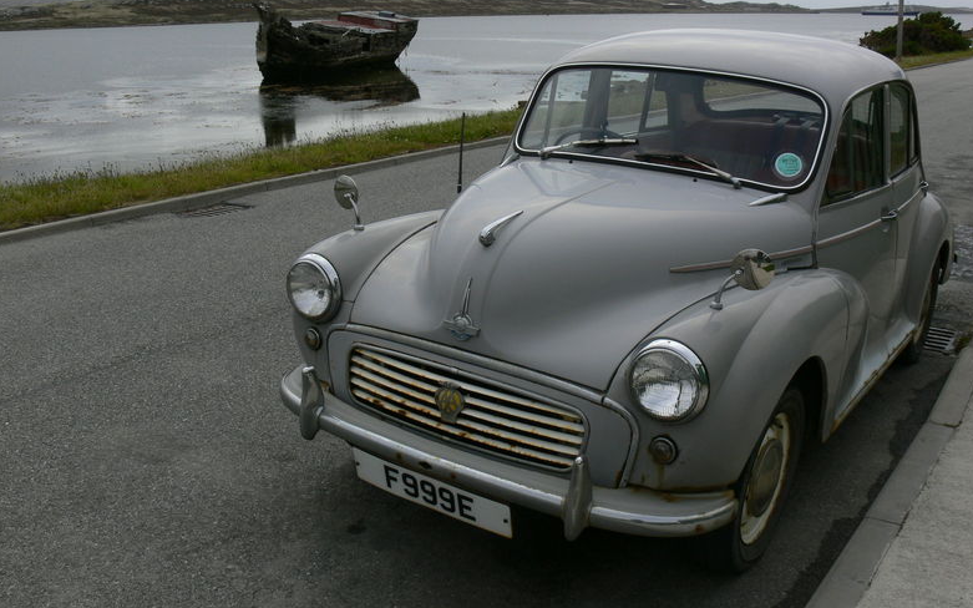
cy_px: 275
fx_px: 1008
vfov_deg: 33.6
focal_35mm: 38
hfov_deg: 51.5
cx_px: 491
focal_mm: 7.4
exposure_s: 1/500
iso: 80
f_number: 5.6
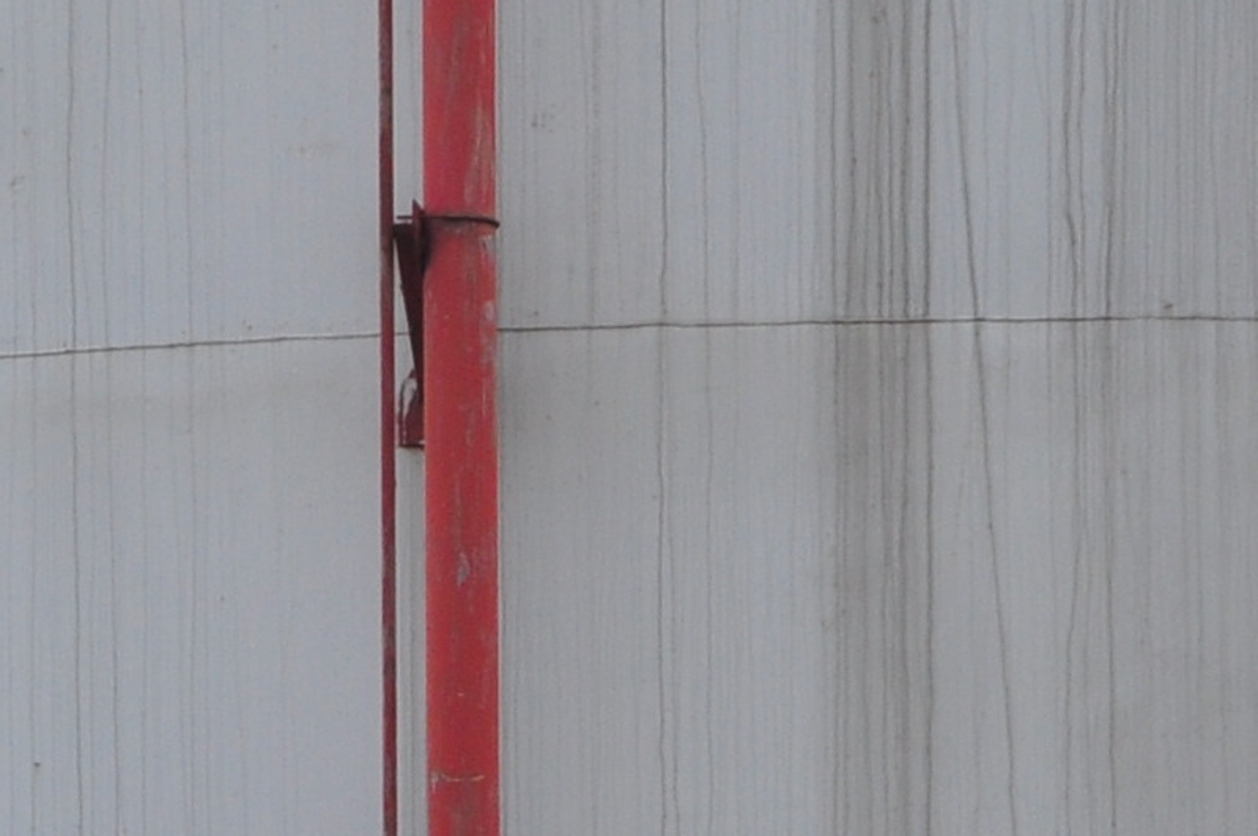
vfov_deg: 4.4
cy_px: 1856
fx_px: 10682
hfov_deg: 6.7
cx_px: -543
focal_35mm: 306
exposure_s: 1/200
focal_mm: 38
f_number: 13
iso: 250
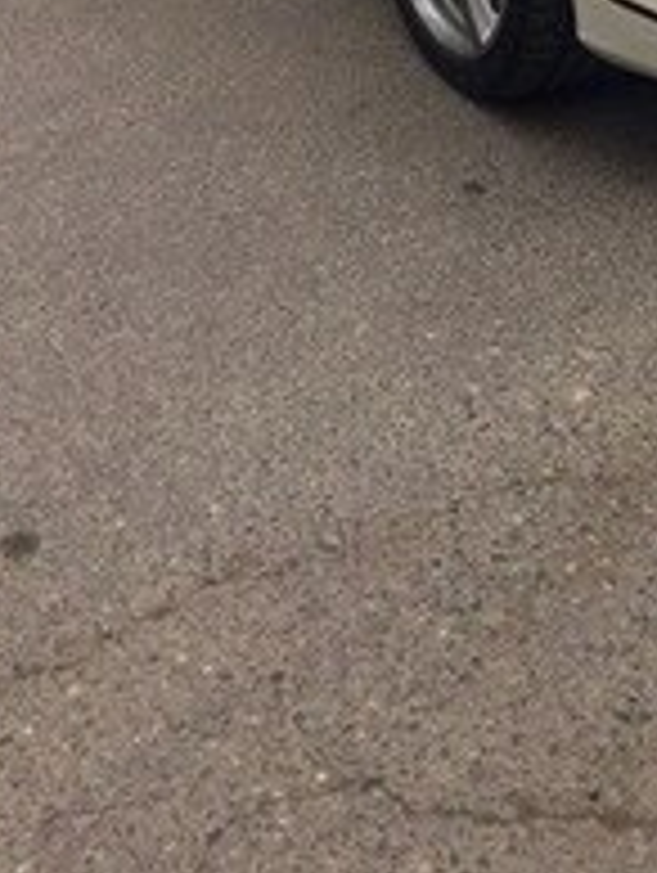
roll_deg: +0.7
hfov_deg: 18.9
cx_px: 778
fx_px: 1869
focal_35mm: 74
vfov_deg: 23.8
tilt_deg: -16.7
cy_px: -198
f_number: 2.2
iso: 32
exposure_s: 1/488
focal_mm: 4.15
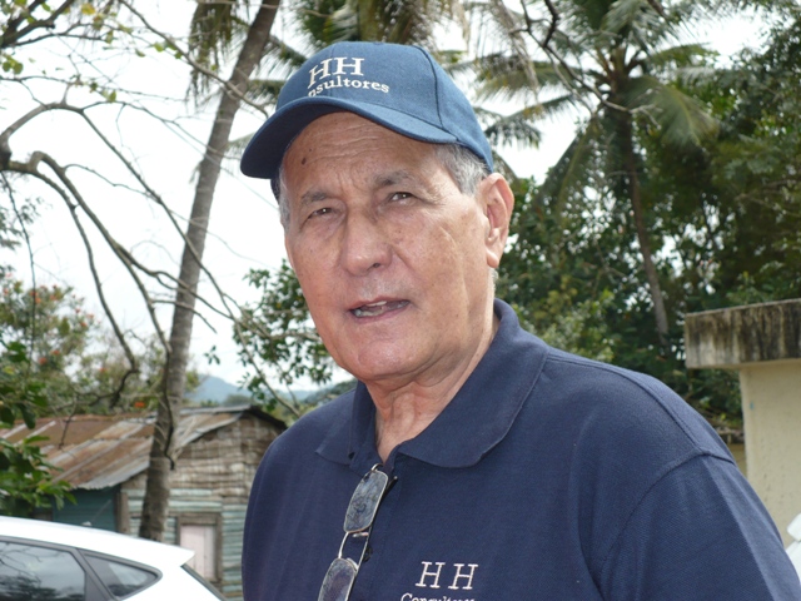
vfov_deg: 21.3
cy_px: 300
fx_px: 1597
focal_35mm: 69
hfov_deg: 28.2
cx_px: 400
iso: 100
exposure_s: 1/640
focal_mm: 11.4
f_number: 3.2
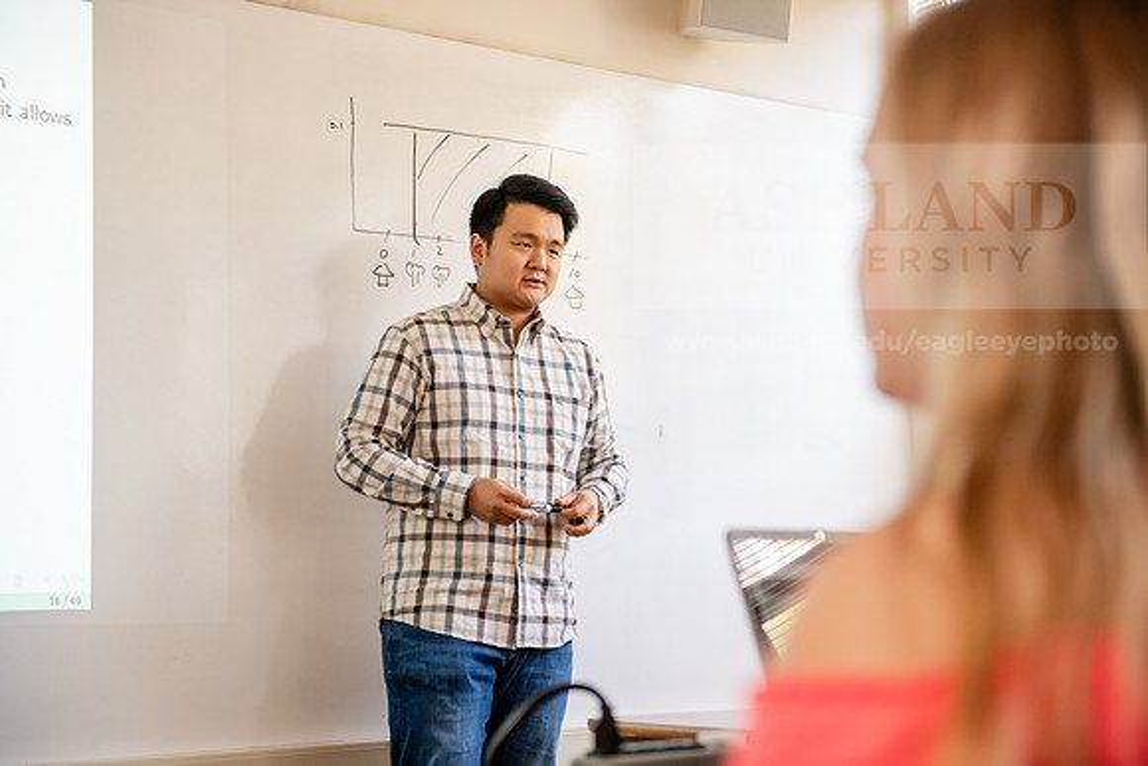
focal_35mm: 56
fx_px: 1786
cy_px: 383
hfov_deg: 35.6
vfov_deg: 24.2
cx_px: 574
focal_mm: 56
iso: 1600
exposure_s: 1/200
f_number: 3.2
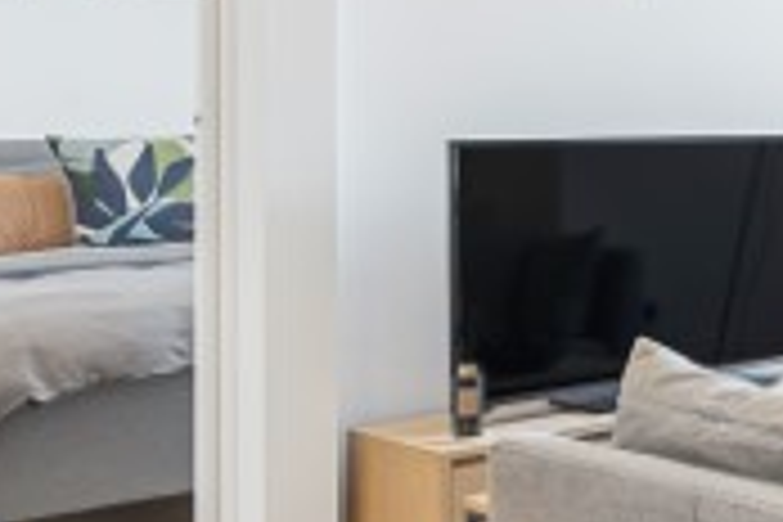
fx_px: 1435
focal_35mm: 66
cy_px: 153
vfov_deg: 20.5
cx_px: 1375
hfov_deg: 21.4
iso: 320
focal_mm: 16
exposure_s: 1/10
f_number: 10
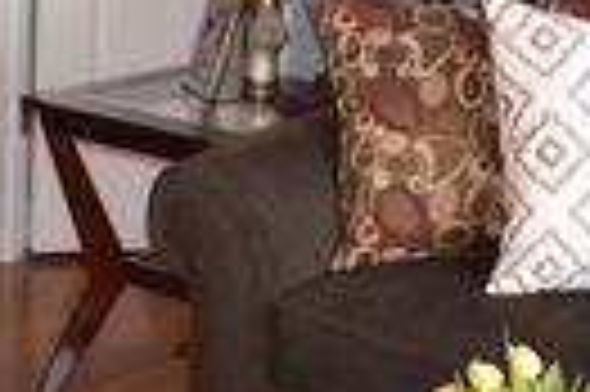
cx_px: -50
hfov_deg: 15.2
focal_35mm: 132
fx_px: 2161
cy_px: -221
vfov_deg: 10.0
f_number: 3.5
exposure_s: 1/60
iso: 1800
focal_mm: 18
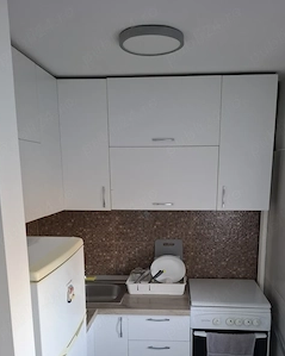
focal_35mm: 30
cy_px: 237
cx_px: 161
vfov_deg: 57.5
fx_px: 316
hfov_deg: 48.4
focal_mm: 5.54
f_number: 1.8
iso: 250
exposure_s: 1/40
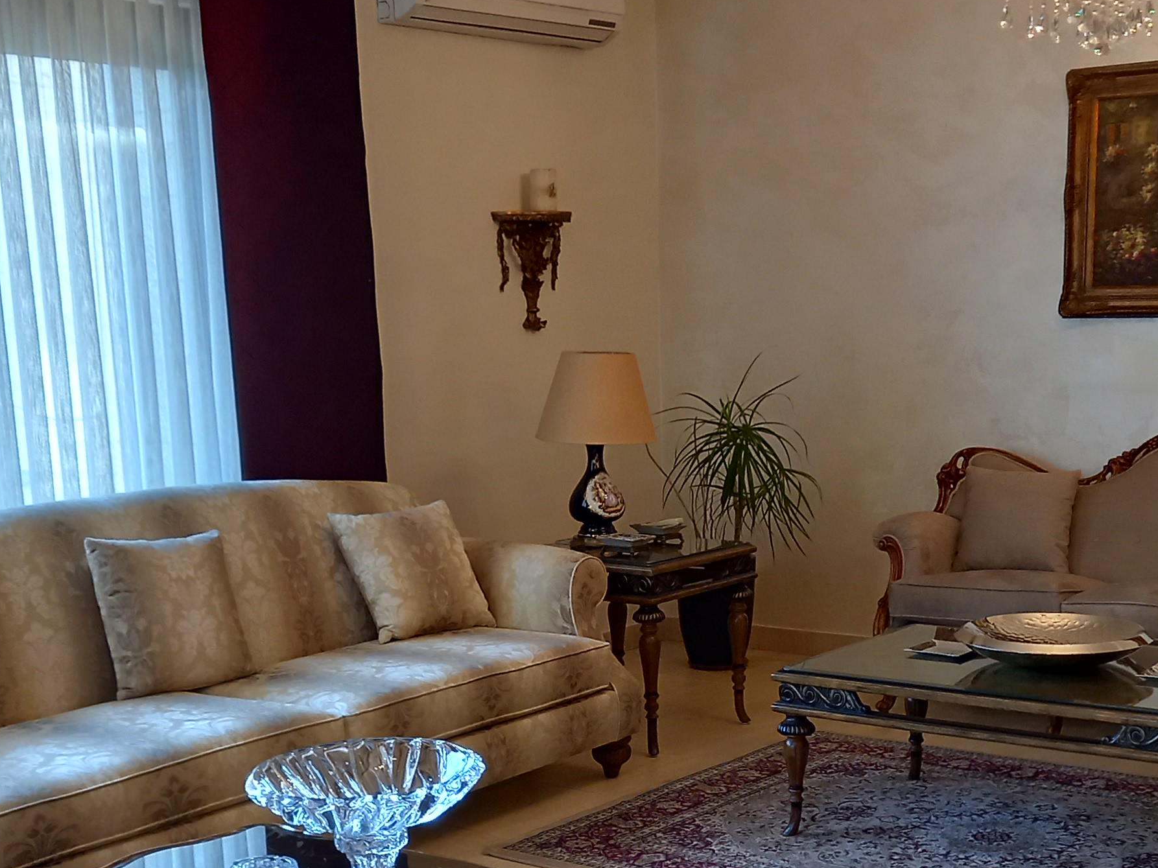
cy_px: 715
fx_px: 1873
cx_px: 623
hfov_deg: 34.3
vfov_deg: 25.6
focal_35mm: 56
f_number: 2
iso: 160
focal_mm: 4.6
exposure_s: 1/40
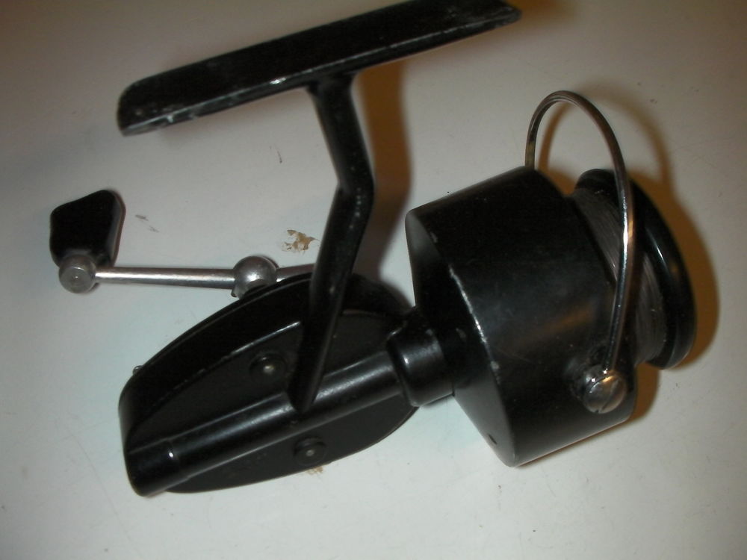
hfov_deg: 49.0
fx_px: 820
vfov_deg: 37.7
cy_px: 280
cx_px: 374
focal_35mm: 38
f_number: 5.6
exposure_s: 1/30
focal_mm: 6.3
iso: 200
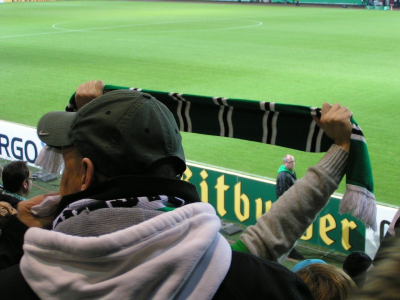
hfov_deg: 29.8
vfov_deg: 22.6
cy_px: 150
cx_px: 200
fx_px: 751
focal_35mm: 65
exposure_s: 1/40
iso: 200
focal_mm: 10
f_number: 3.2
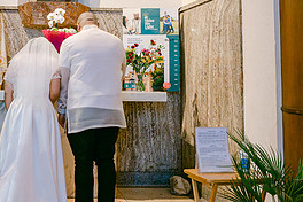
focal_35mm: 55
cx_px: 56
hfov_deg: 35.0
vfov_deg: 24.3
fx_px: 463
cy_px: 47
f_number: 3.2
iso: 1600
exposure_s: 1/160
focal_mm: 24
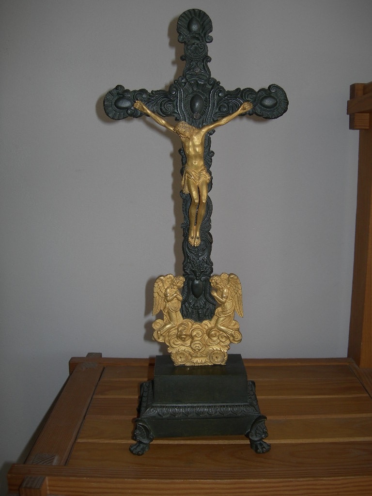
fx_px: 544
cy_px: 248
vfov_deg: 49.0
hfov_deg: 37.7
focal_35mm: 38
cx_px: 186
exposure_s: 1/60.1
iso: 50
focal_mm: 7.8
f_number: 2.8
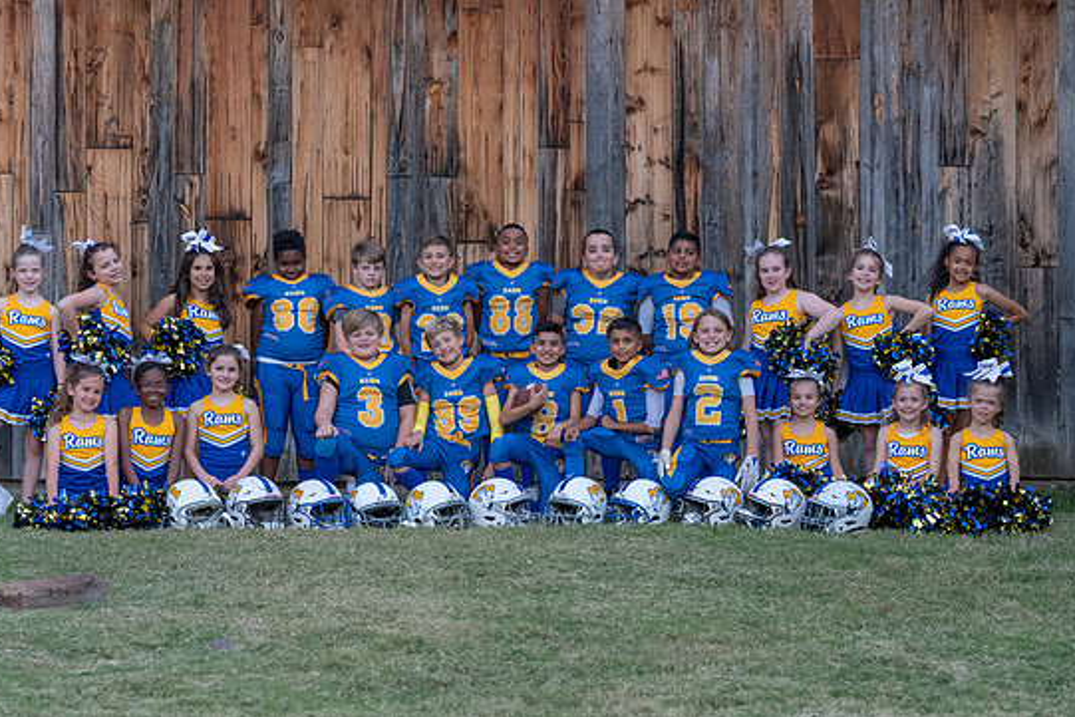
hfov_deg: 22.9
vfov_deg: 15.4
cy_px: 404
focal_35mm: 89
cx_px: 513
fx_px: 2658
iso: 3200
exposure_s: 1/320
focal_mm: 70
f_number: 4
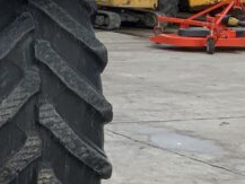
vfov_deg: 10.6
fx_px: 970
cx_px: -140
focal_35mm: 137
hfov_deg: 13.4
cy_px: -59
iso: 16
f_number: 1.8
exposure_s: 1/620
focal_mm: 3
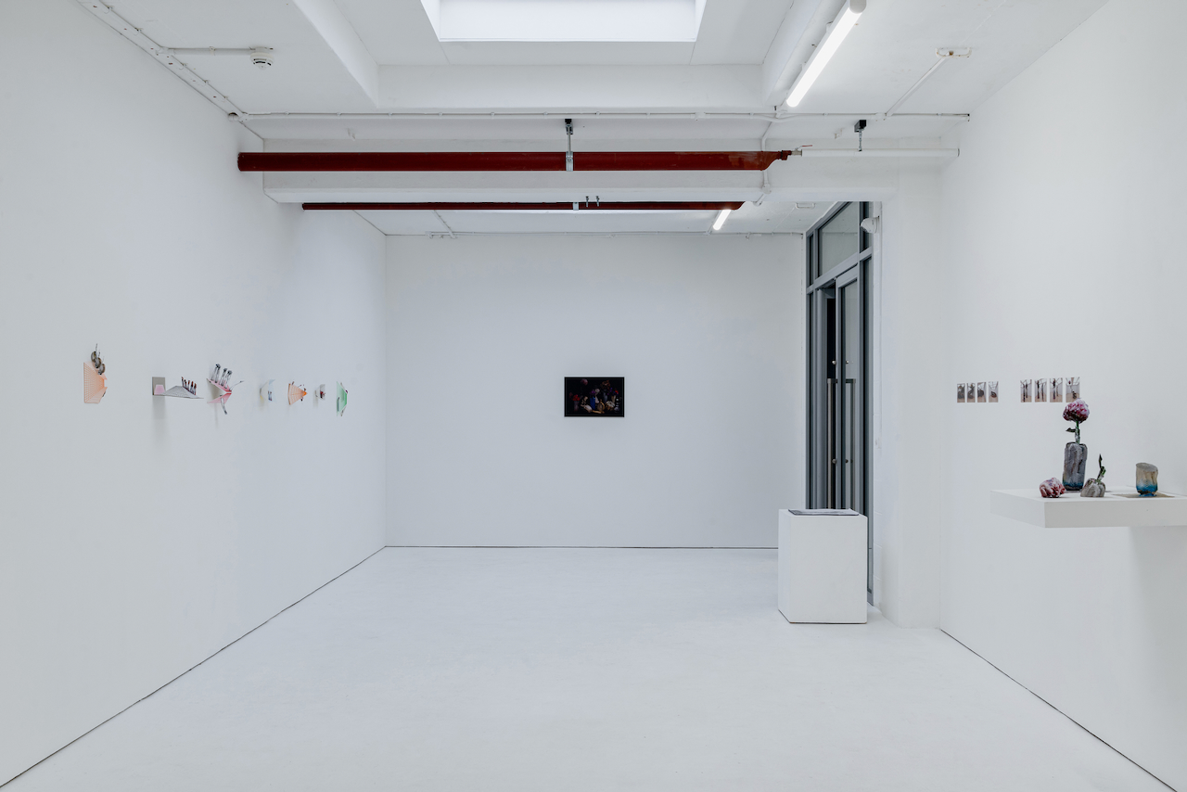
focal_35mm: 35
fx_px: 1154
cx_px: 594
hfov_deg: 54.4
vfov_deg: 37.9
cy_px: 396
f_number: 11
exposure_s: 1/13
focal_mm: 35
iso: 200
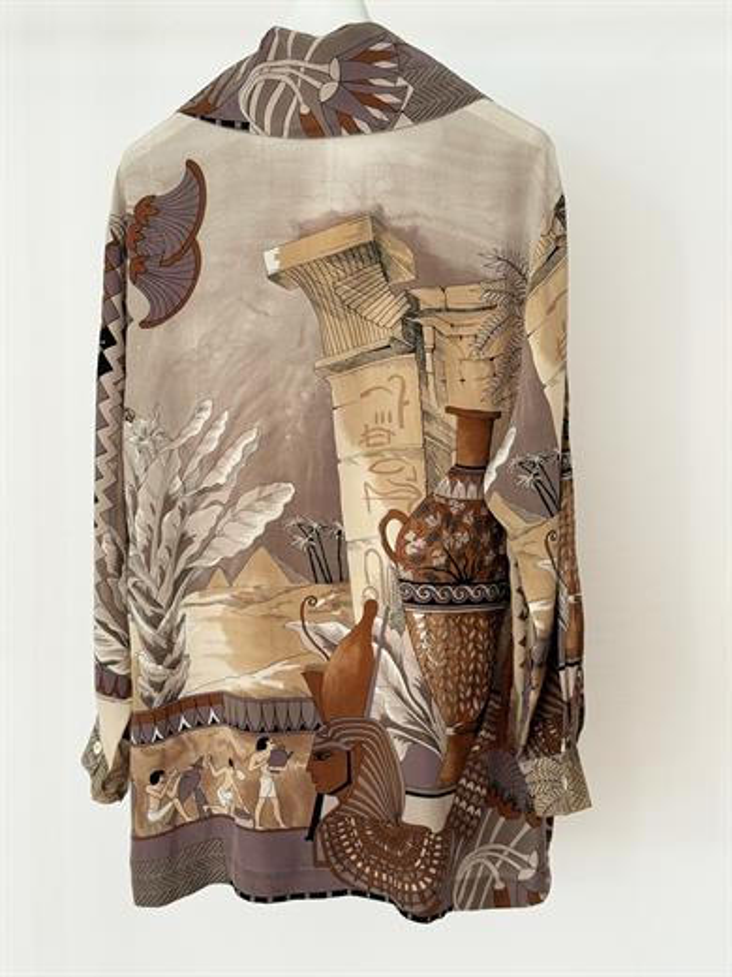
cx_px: 366
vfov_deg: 39.7
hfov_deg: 30.3
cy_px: 488
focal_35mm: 48
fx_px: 1353
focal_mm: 6.76
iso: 80
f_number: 1.78
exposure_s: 1/50
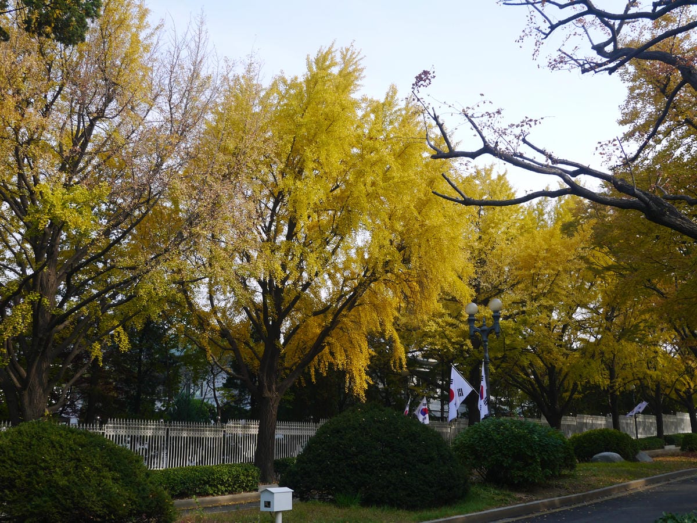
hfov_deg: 49.0
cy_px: 262
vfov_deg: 37.7
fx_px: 765
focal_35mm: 38
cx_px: 348
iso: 160
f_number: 5.6
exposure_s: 1/200
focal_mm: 19
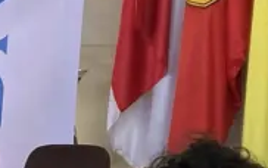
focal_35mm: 182
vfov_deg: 6.9
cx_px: 823
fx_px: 1330
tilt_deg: +6.8
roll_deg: -0.9
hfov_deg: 9.1
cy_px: -190
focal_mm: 4.25
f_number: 1.8
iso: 64
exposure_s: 1/122
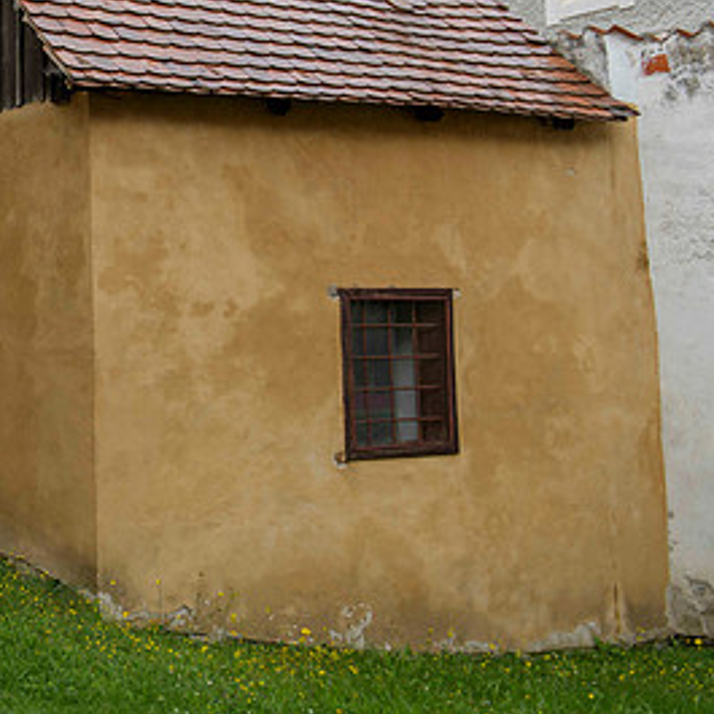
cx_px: 19
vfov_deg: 25.5
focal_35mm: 67
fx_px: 1564
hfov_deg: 24.7
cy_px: 206
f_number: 5.6
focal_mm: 36
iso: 64
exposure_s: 1/100
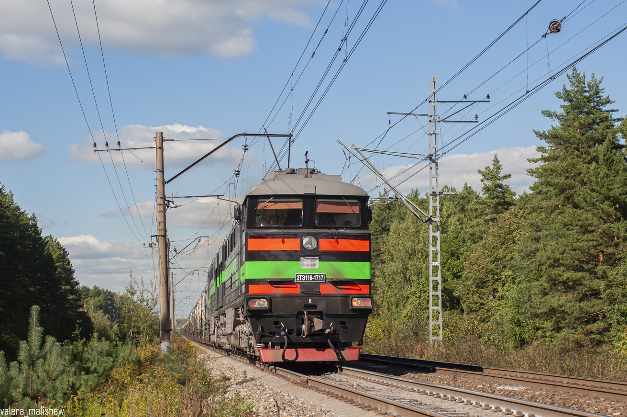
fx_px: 1044
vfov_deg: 22.6
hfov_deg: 33.4
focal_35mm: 60
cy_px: 208
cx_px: 314
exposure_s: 1/640
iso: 200
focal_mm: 40
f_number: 8
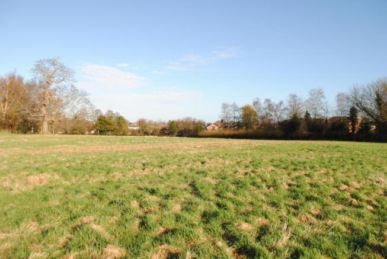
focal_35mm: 27
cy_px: 130
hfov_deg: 67.3
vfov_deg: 48.0
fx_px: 291
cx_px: 194
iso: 100
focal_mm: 18
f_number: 7.1
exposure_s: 1/200
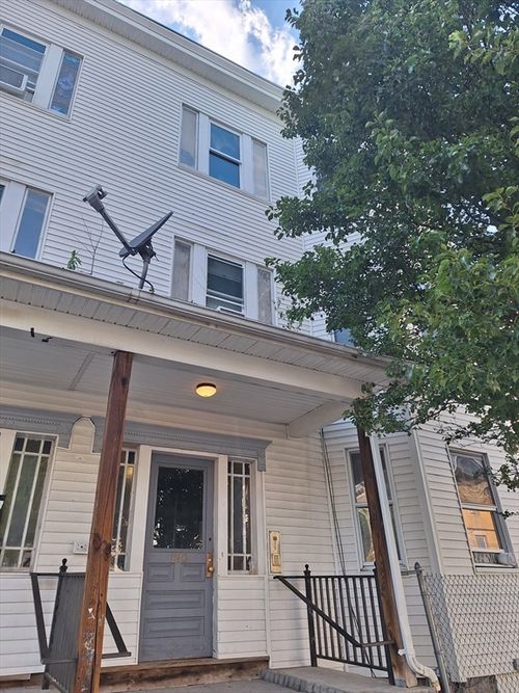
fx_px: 460
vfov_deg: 73.9
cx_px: 260
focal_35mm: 23
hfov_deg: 58.9
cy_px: 346
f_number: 1.8
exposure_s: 1/696
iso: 40
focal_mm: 5.54
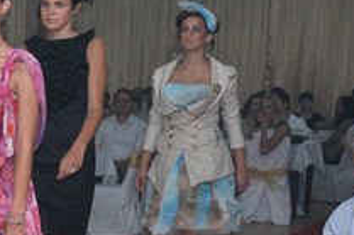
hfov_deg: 15.1
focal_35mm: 118
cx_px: -285
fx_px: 1158
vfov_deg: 11.5
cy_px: 232
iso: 1250
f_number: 6.3
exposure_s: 1/100
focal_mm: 21
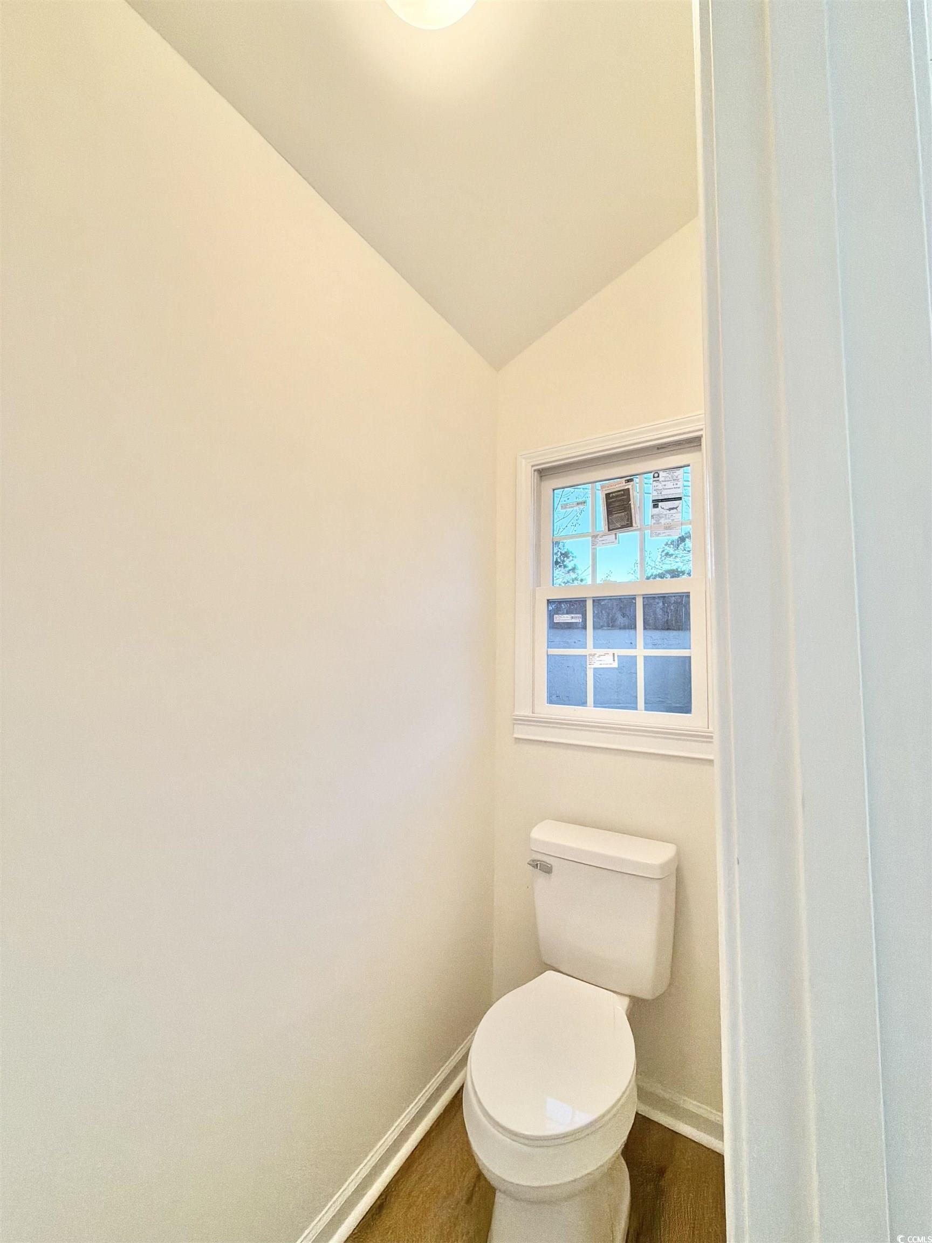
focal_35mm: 14
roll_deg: -1.9
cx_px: 466
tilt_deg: +5.0
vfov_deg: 102.1
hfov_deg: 85.7
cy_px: 622
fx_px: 503
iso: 160
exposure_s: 1/60
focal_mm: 2.22
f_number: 2.2
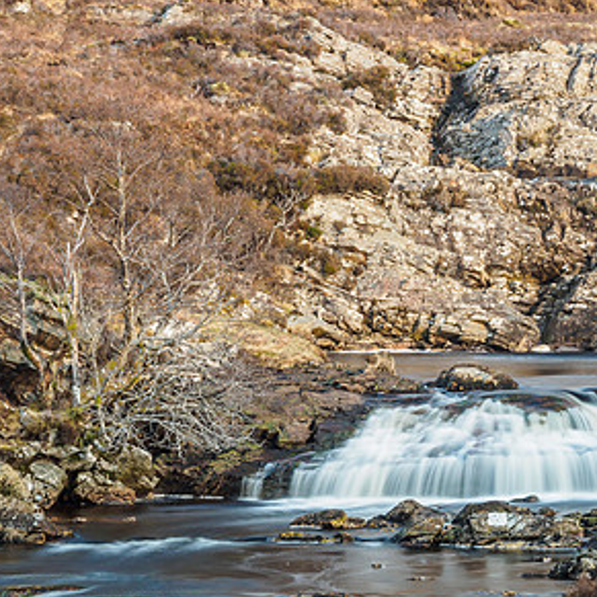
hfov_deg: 12.3
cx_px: 482
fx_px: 2751
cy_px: 362
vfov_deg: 12.4
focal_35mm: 141
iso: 200
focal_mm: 40
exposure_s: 6
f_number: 10
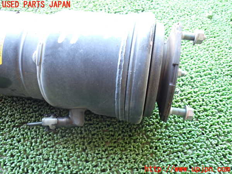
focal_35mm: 30
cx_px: 116
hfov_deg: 60.0
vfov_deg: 46.8
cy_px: 87
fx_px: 201
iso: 400
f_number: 2.3
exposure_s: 1/30
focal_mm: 5.4
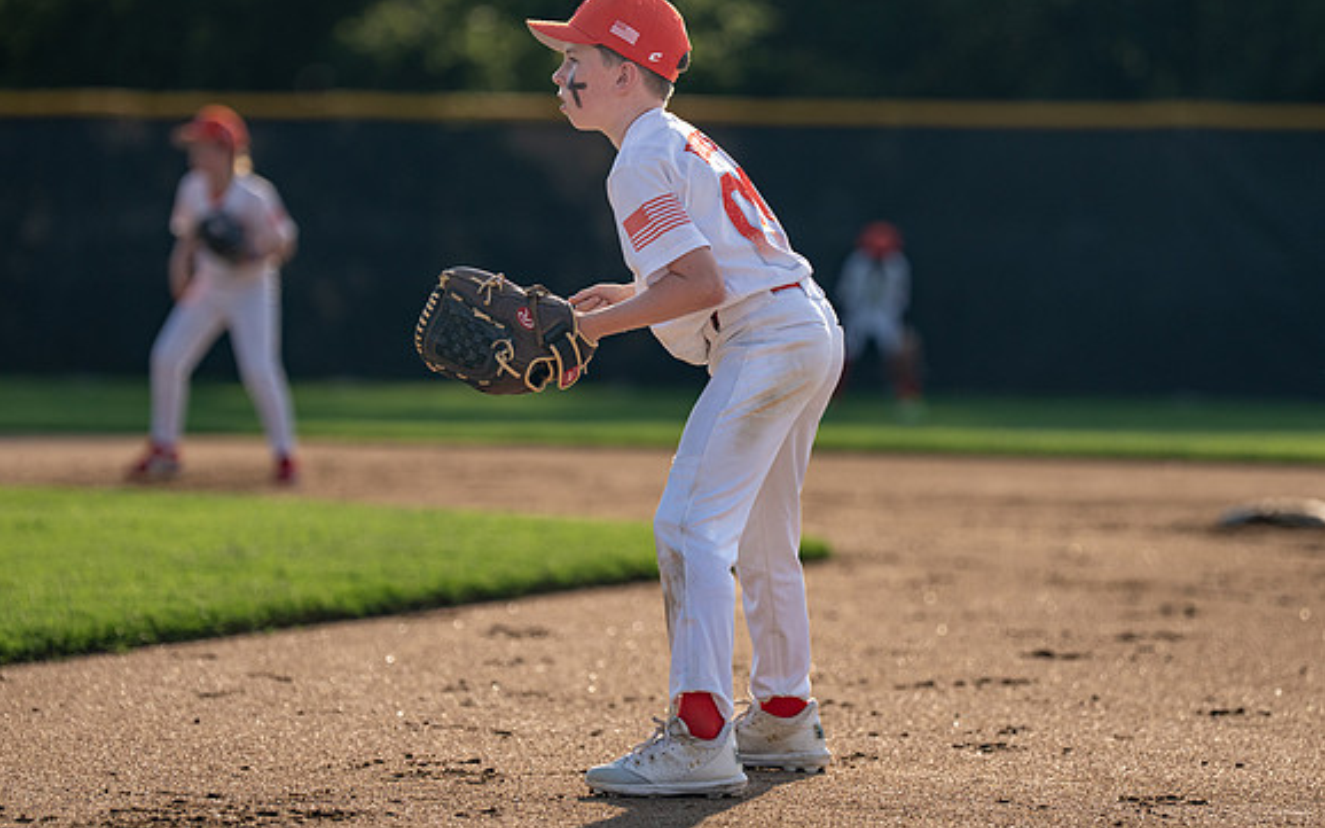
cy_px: 397
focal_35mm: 237
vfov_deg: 5.5
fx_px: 8557
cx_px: 702
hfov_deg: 8.9
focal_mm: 163
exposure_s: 1/4000
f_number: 2.8
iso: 200
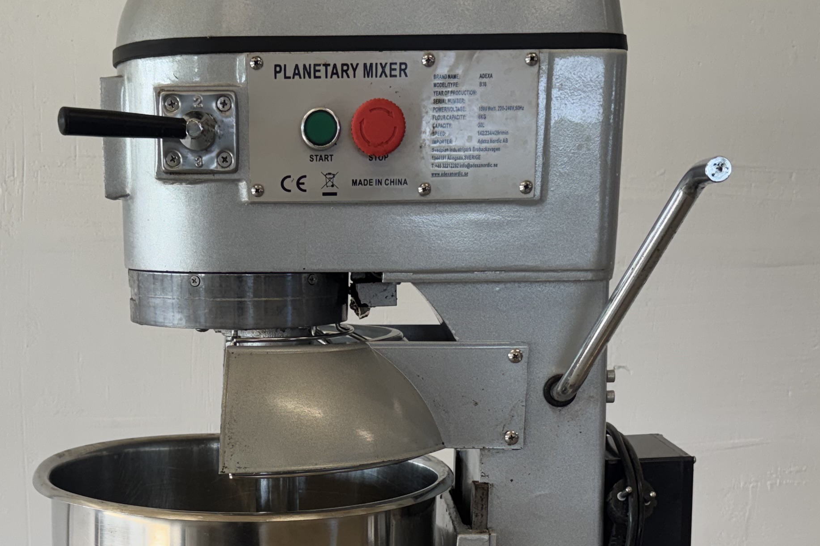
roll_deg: -1.5
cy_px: 525
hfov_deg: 36.0
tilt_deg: -13.1
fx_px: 1253
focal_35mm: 55
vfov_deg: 23.7
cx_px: 286
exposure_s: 1/180
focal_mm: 6.76
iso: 64
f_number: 1.78
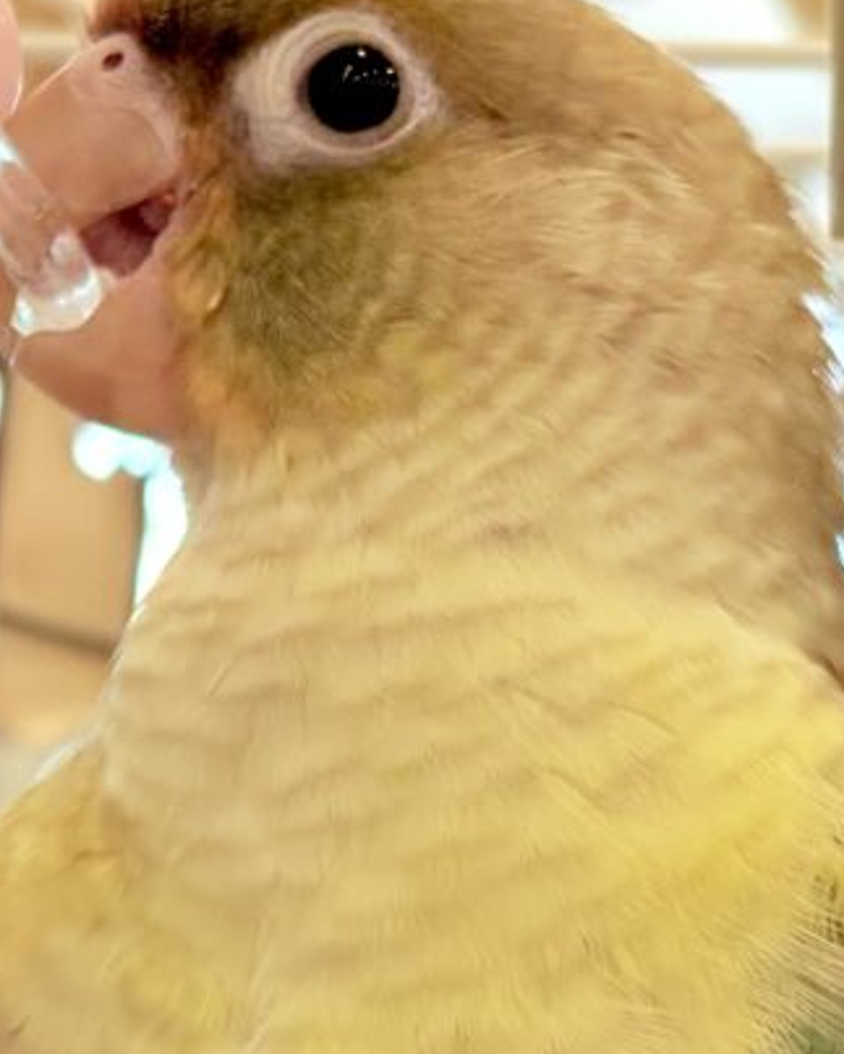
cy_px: 832
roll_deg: -4.4
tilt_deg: +4.9
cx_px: 457
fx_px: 4709
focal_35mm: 151
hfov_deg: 10.2
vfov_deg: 12.7
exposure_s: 1/231
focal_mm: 5.96
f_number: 1.6
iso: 80
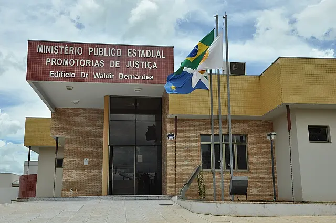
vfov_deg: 31.8
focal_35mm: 42
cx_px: 168
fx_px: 391
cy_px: 112
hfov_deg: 46.5
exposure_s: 1/320
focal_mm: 28
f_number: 14
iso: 400
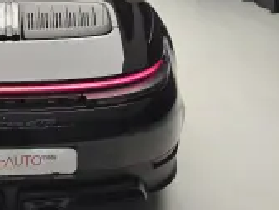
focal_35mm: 49
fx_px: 395
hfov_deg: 35.9
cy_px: 36
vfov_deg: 28.9
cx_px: 15
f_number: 1.7
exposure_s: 1/180
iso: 160
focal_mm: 6.3
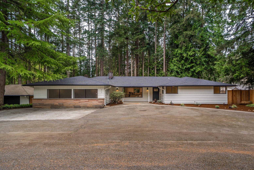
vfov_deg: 57.2
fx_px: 155
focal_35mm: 22
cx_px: 136
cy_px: 90
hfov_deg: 78.5
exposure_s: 1/30
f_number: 7.1
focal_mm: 20
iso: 100
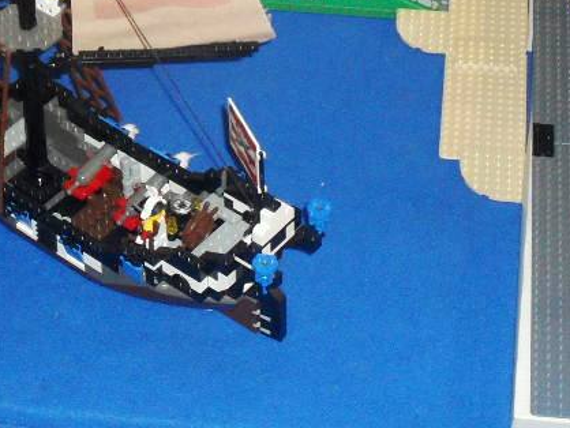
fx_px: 1977
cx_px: 278
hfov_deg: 16.4
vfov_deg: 12.2
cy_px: -8
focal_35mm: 120
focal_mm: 8.7
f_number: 3.9
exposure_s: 1/45
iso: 200
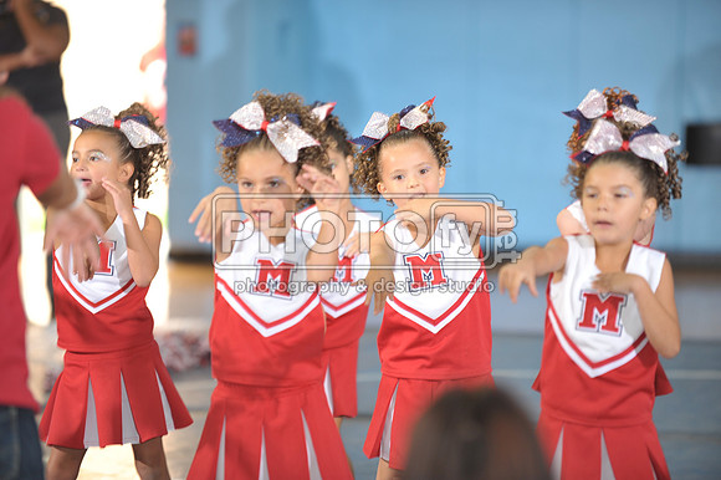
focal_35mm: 200
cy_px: 240
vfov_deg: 6.9
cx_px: 360
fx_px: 4003
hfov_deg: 10.3
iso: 500
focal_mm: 200
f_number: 2.8
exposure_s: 1/100
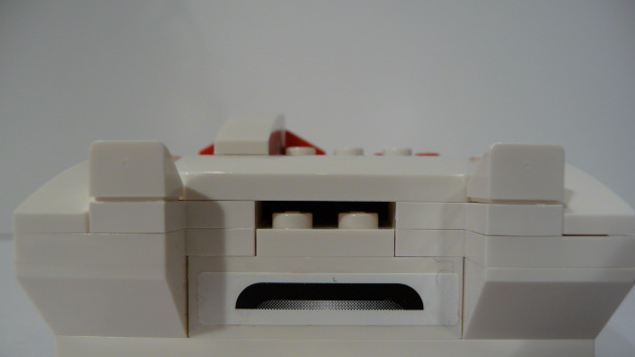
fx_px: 522
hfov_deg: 62.6
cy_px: 212
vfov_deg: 37.6
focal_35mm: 31
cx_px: 321
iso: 100
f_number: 3.3
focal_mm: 4.7
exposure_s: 1/30
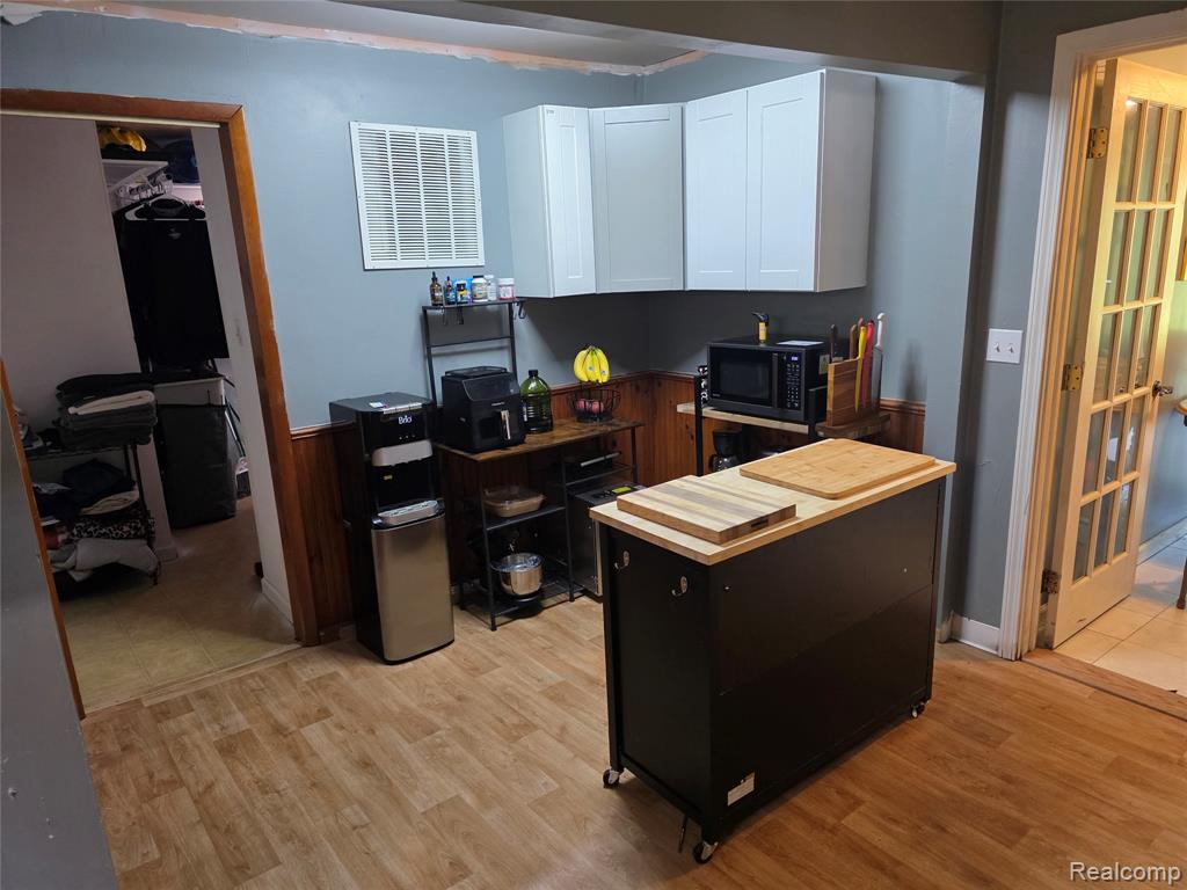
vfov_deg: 58.9
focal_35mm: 23
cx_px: 594
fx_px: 789
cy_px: 445
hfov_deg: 73.9
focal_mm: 6.3
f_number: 1.7
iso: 640
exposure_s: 1/120
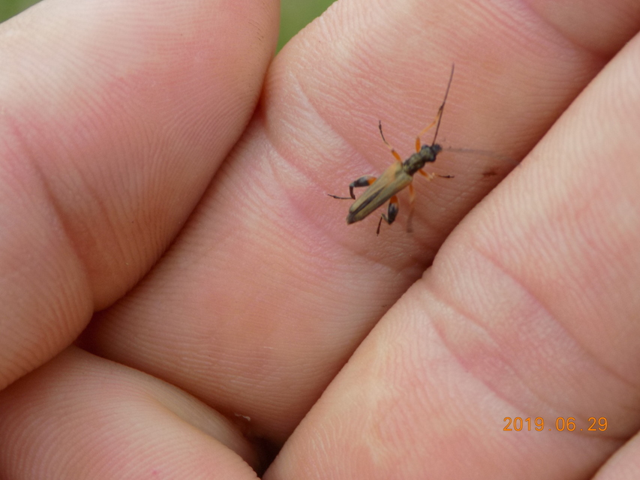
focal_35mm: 118
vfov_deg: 12.6
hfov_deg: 16.7
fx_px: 2182
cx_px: 320
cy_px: 240
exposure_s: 1/200
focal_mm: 20.9
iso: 80
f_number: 4.8
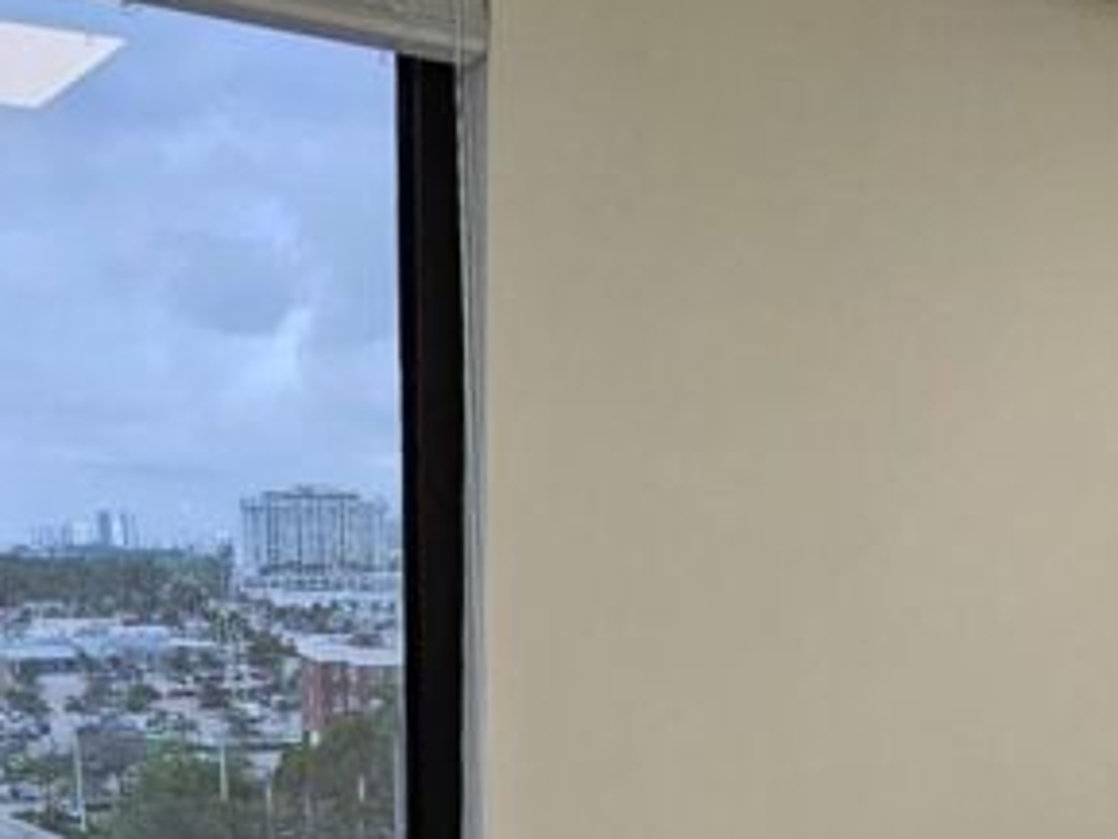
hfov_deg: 41.1
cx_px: 456
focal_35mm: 46
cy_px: 1164
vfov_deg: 25.7
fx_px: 1486
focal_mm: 2.2
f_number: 2.2
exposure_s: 1/120
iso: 50
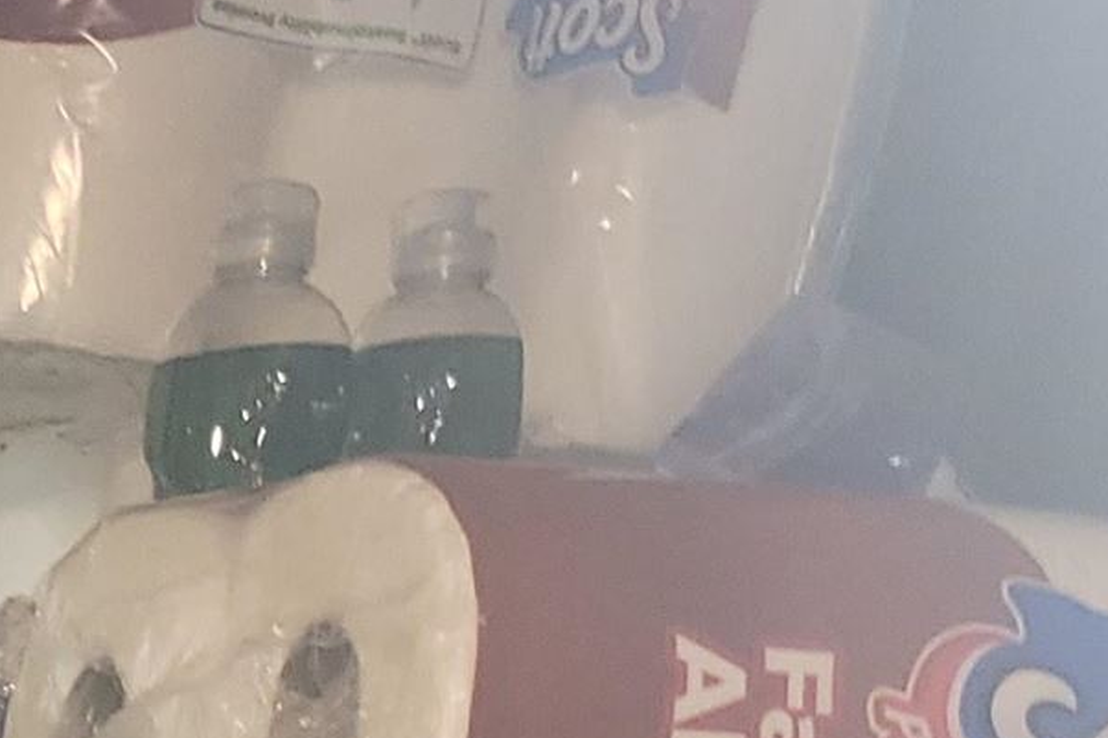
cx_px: -1042
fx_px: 4246
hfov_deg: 13.1
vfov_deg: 8.6
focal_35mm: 138
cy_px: 2061
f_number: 1.8
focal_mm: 5.4
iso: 100
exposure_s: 1/24
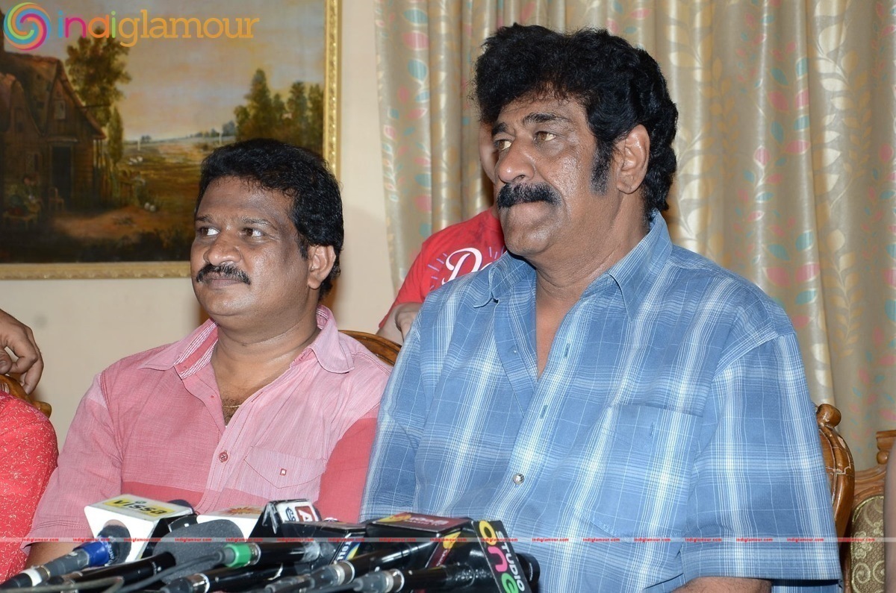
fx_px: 2459
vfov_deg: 13.8
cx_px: 448
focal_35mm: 99
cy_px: 296
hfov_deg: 20.7
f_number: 6.3
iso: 250
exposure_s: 1/125
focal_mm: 66
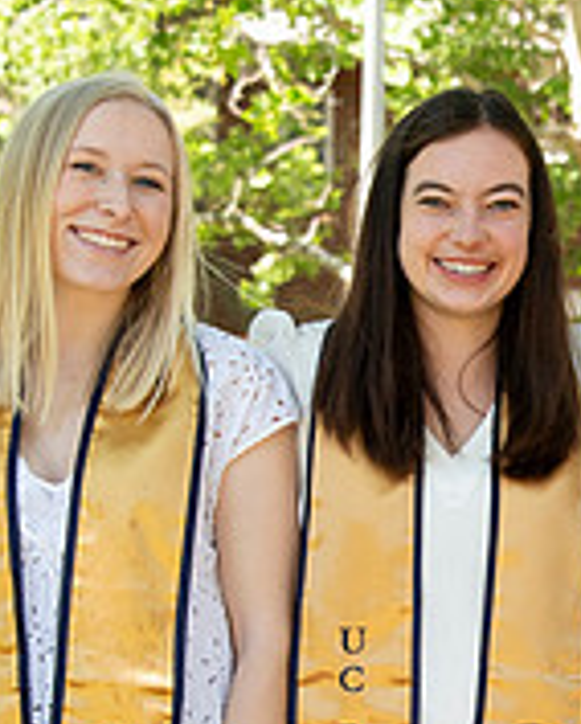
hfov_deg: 8.6
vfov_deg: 10.8
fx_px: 3819
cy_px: 562
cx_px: 610
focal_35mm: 178
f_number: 5.6
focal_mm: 58
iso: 640
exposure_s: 1/320
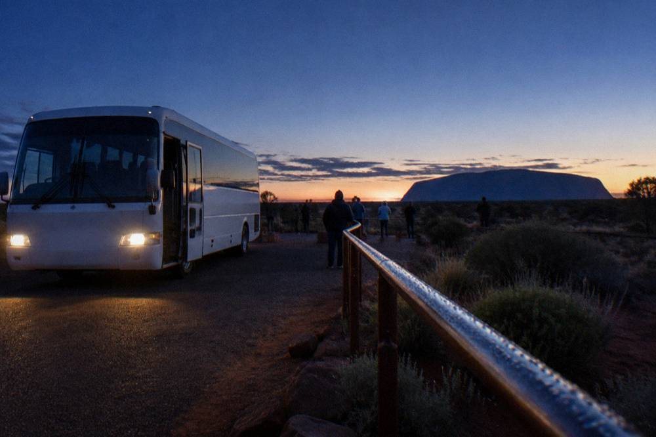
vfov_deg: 35.9
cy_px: 218
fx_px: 674
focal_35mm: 37
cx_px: 328
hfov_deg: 51.9
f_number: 6.3
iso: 6400
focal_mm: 37
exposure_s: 1/50
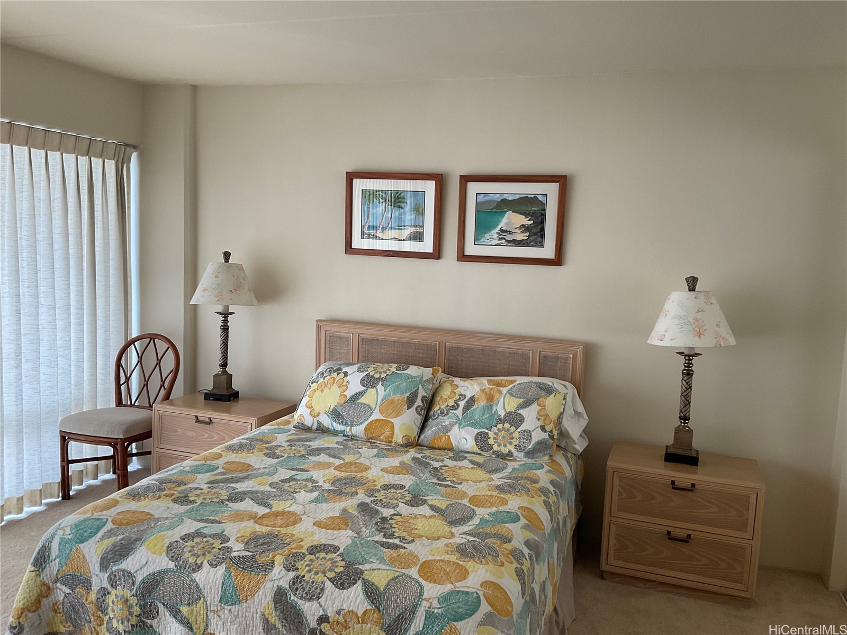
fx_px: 710
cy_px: 318
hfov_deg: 61.7
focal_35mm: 29
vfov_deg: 48.2
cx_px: 424
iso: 50
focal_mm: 3
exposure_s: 1/60
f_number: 1.8
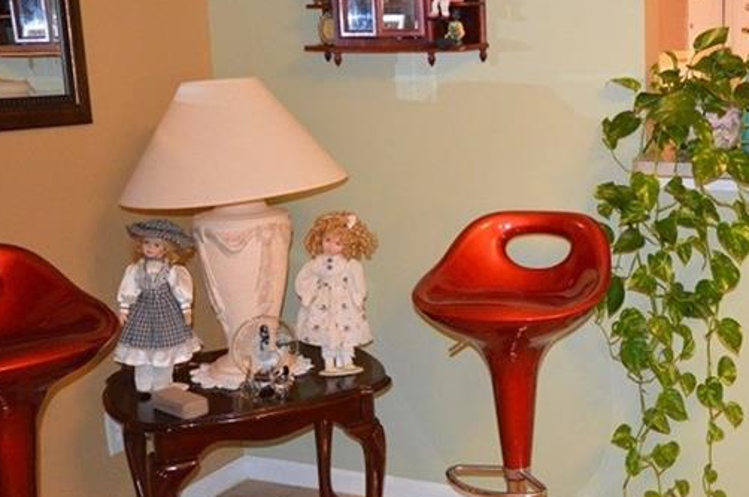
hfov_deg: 38.5
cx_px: 622
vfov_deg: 27.4
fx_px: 1018
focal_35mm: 49
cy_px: 237
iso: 2200
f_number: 5
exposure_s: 1/60
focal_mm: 16
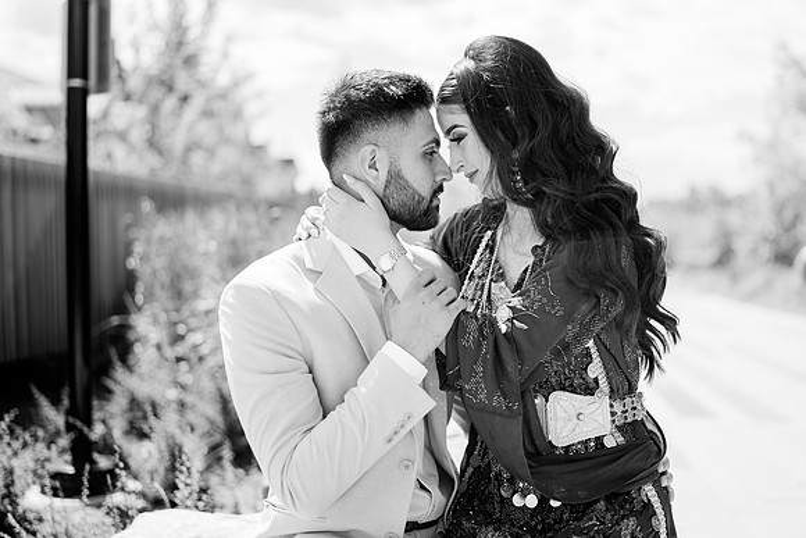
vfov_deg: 30.7
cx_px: 491
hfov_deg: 44.4
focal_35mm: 44
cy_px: 282
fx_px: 981
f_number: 1.2
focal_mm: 35
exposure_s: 1/5000
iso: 125
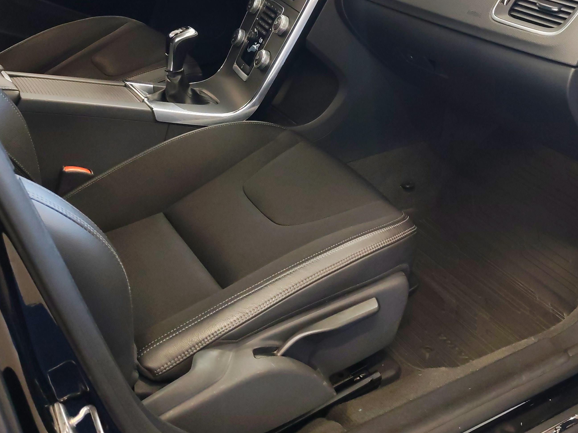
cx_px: 339
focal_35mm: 49
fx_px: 818
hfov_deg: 38.8
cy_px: 101
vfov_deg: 29.2
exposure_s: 1/100
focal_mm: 6.12
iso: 640
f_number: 1.9
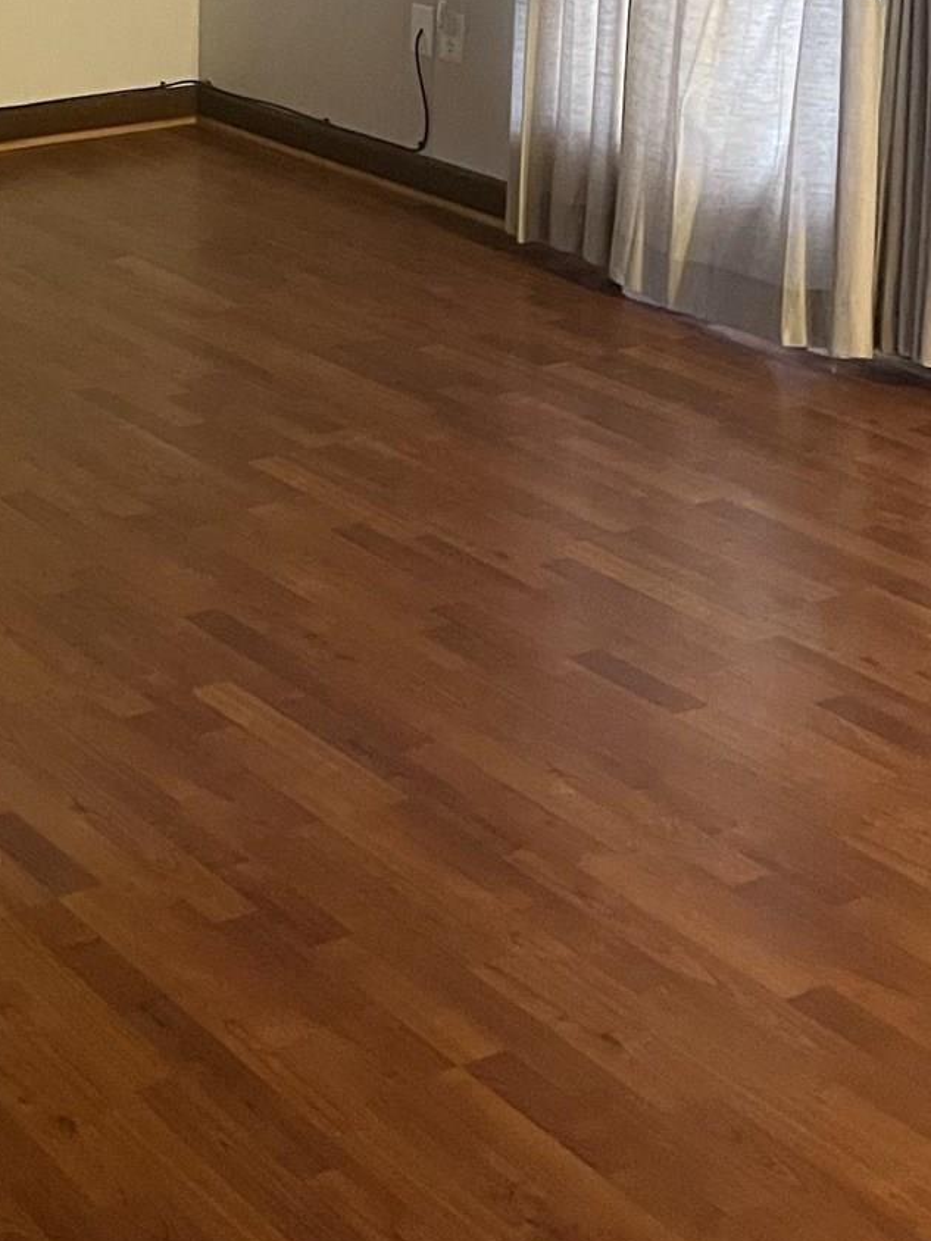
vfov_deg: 24.9
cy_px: -221
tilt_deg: -5.6
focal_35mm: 71
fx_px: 2546
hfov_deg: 19.2
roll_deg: -0.3
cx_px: -269
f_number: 1.6
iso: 800
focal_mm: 5.1
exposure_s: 1/30
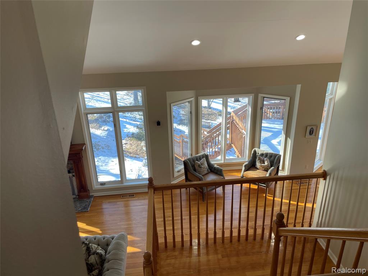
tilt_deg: -22.6
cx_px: 184
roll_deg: +2.2
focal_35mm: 26
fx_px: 276
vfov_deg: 53.1
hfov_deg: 67.3
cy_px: 138
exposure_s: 1/120
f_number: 1.6
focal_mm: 4.2
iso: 32
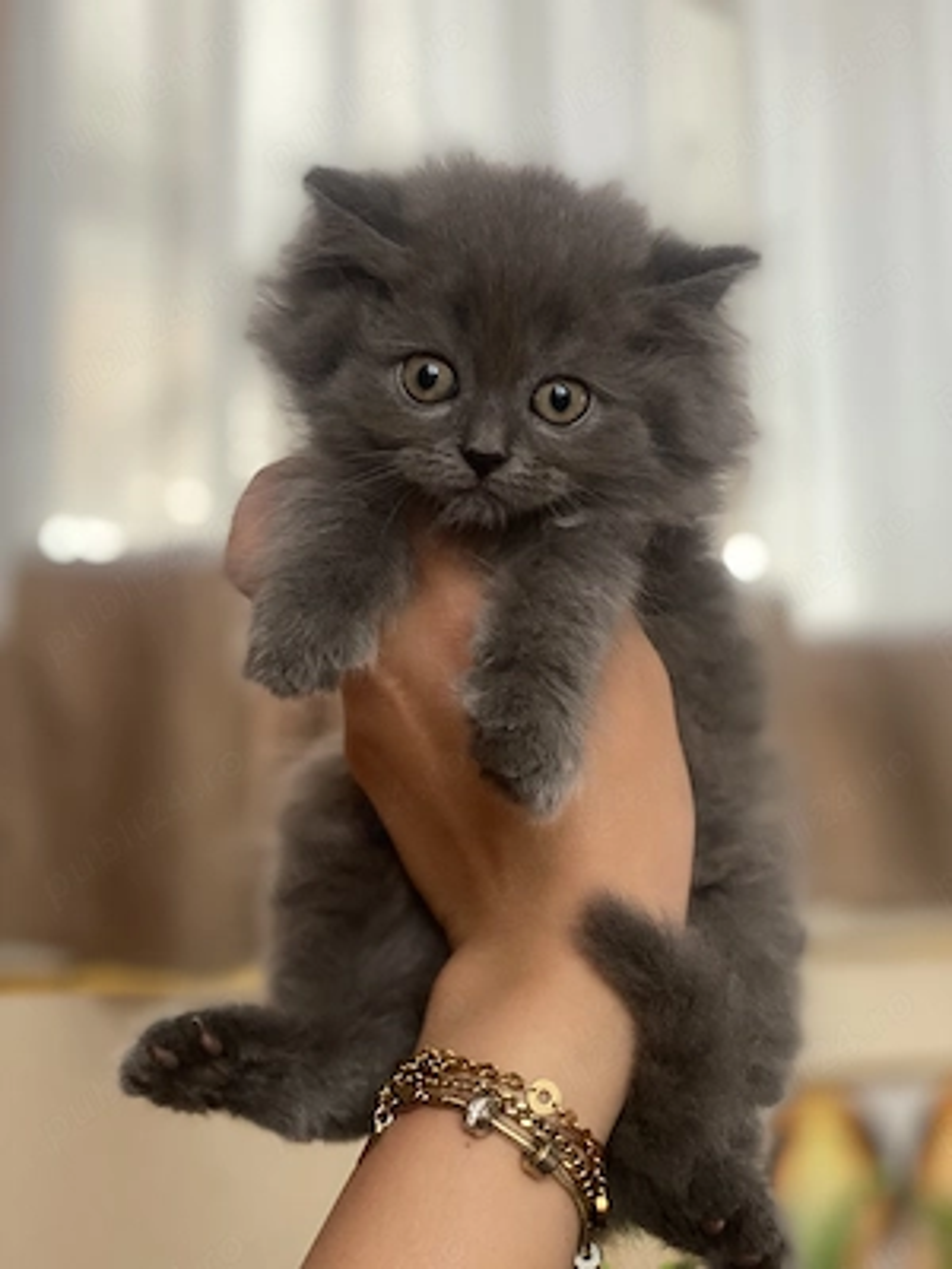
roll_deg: +0.1
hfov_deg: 28.0
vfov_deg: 36.8
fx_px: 1907
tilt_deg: +9.1
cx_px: 476
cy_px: 634
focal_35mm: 52
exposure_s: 1/38
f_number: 2
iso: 200
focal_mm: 6
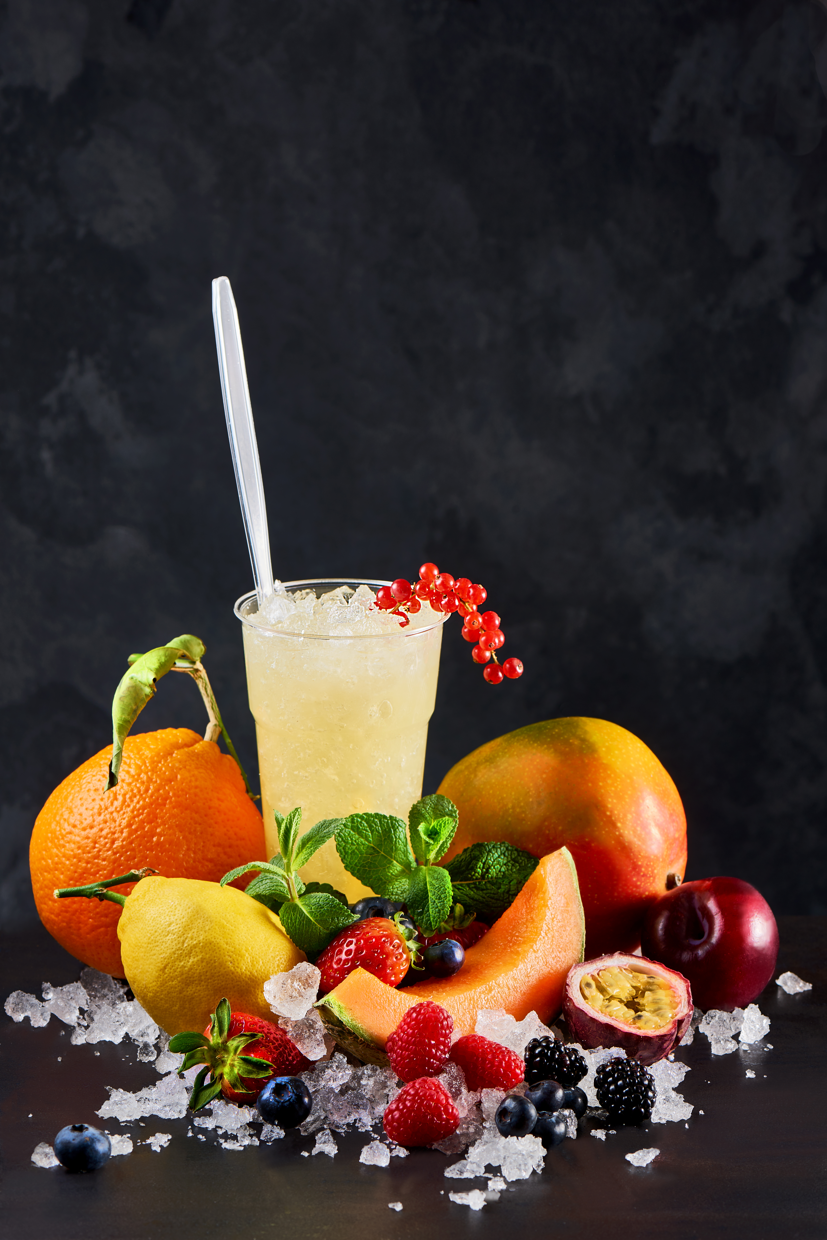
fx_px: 3615
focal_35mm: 105
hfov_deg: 13.1
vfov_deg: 19.5
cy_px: 620
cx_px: 414
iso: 50
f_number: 14
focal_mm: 105
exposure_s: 1/80
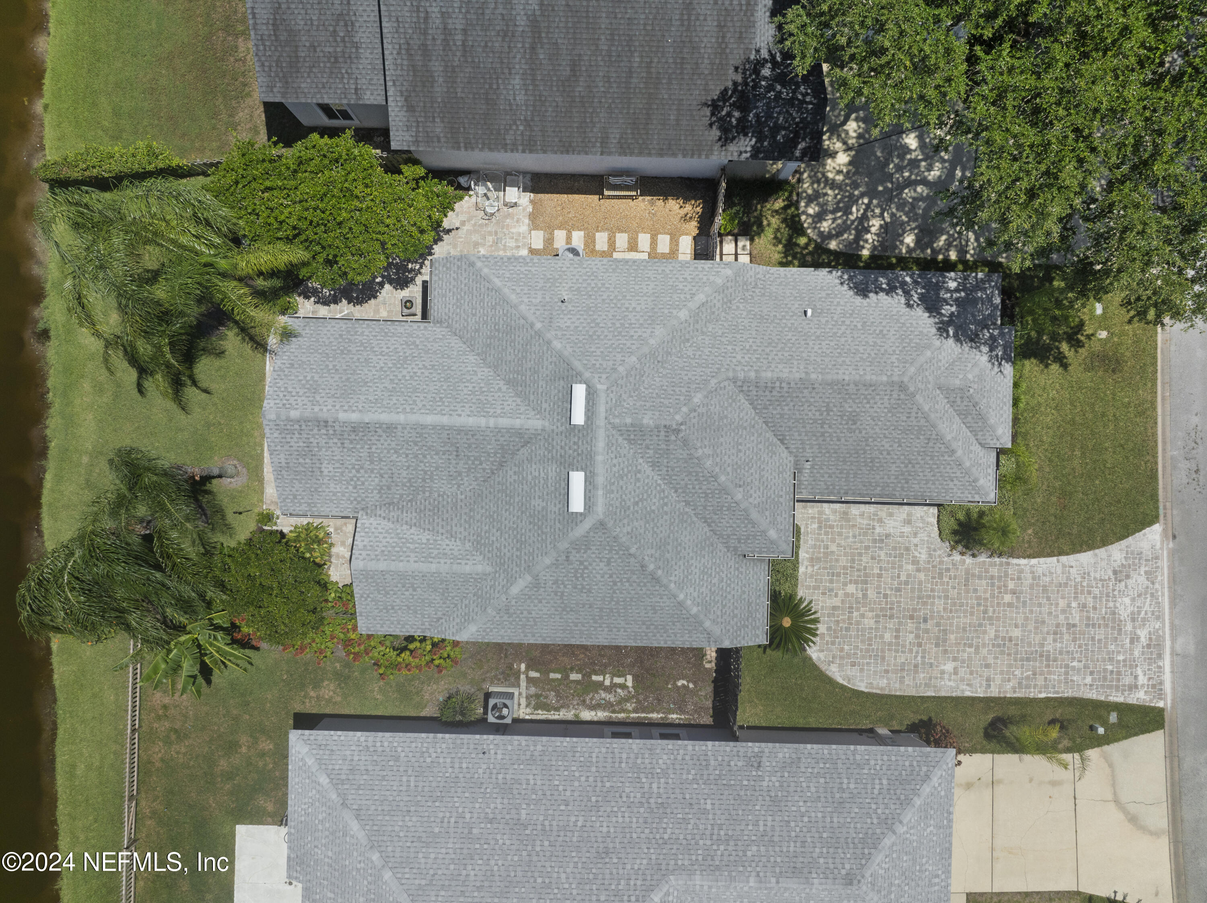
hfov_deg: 71.6
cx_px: 604
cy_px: 452
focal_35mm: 24
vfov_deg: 56.8
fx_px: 836
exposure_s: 1/240
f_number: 5
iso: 200
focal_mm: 12.29
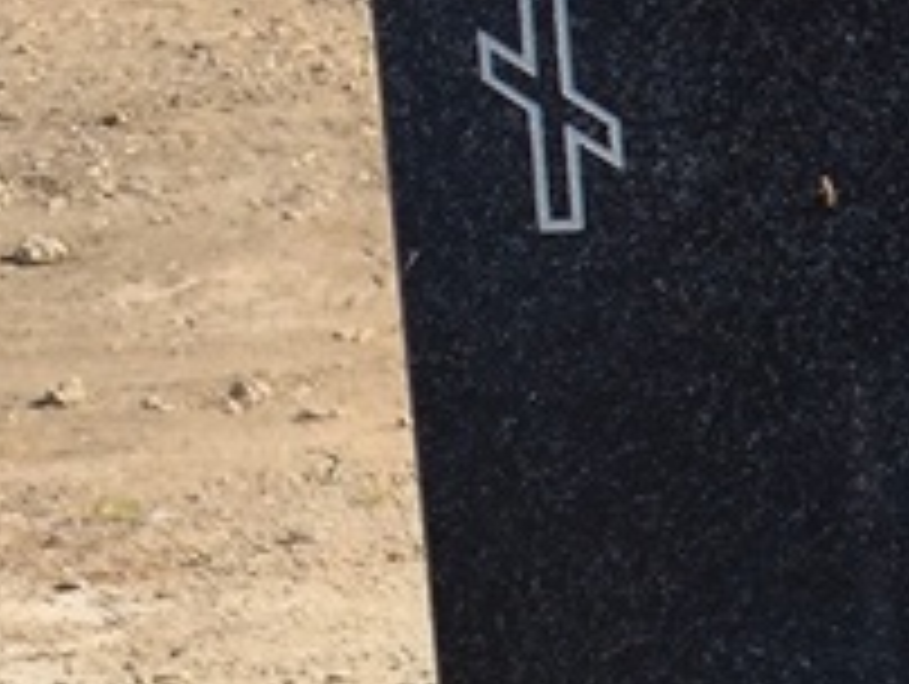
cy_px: 1125
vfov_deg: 7.4
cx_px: 1132
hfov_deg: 9.8
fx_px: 5206
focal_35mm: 198
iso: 50
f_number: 1.7
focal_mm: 4.71
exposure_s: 1/1474
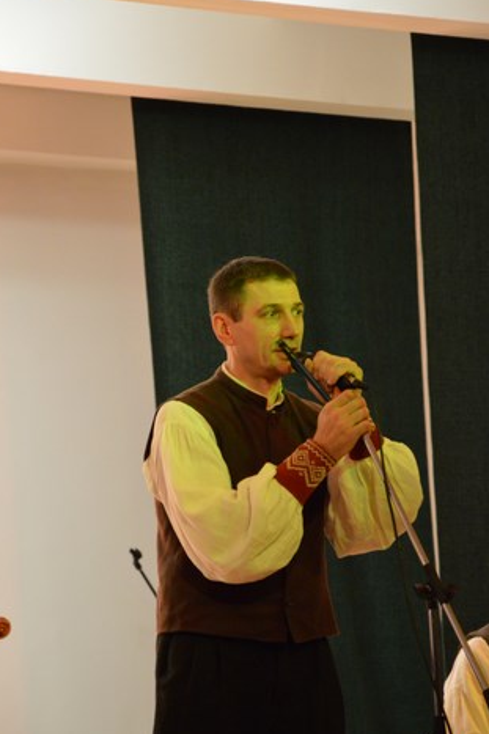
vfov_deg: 11.1
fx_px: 3784
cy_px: 358
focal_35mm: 186
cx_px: 277
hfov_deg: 7.4
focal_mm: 105
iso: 3200
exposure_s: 1/40
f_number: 5.6
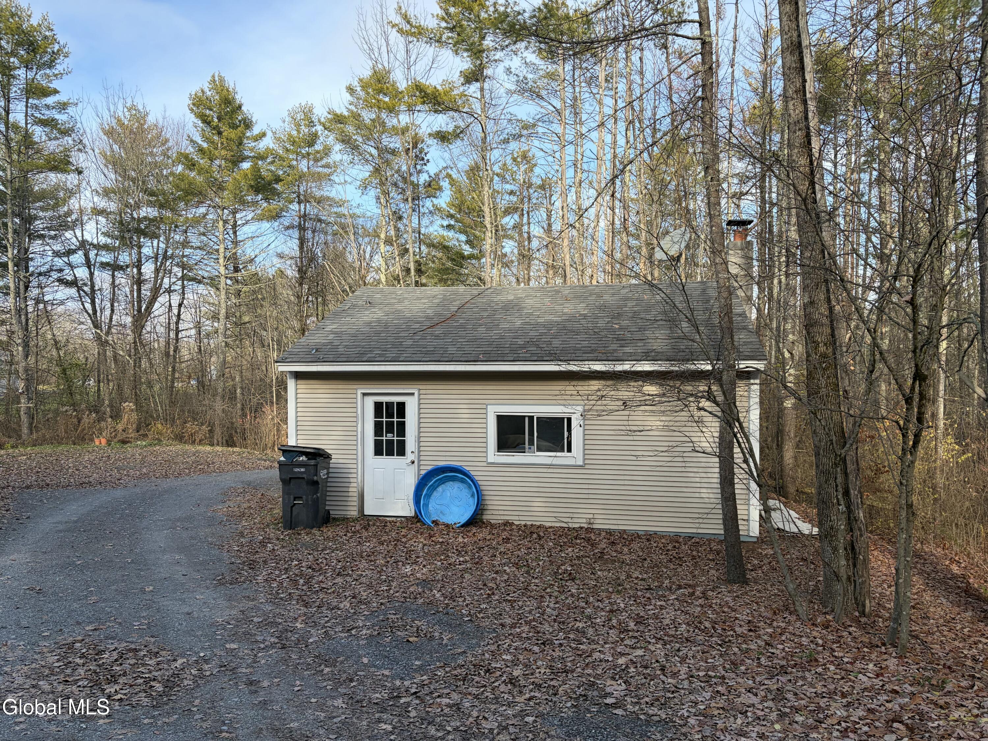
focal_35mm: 26
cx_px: 494
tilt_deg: +0.1
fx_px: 742
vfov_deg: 53.1
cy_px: 370
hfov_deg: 67.3
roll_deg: +1.0
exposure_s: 1/1048
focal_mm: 5.96
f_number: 1.6
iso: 50
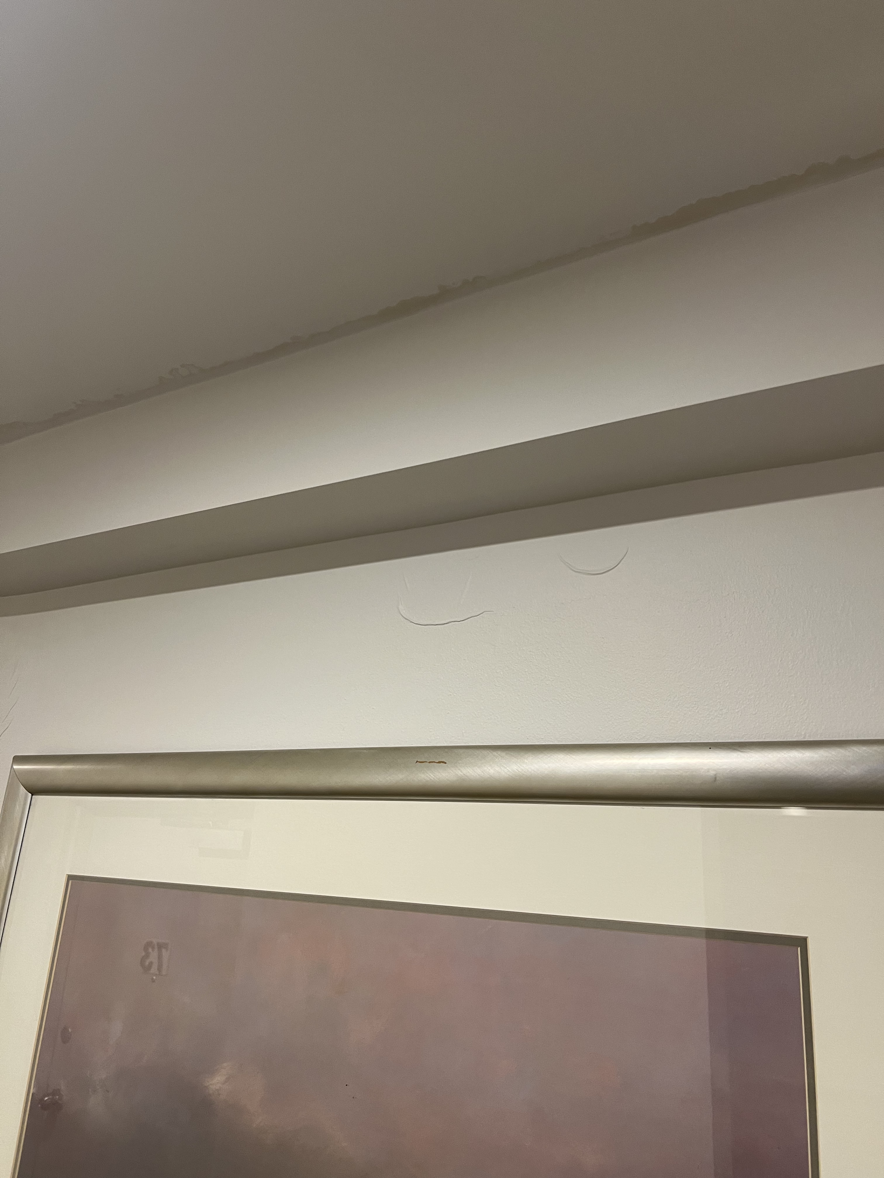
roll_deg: -6.6
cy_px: 589
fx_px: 885
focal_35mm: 26
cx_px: 442
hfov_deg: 53.1
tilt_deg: +19.6
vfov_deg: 67.3
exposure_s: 1/50
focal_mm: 5.7
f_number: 1.5
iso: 80
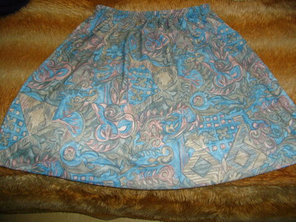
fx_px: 274
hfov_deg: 56.8
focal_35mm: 32
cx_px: 148
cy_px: 111
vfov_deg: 44.2
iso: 200
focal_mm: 5.7
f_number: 2.9
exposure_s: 1/50
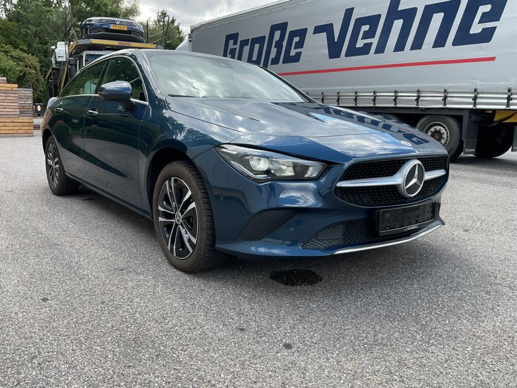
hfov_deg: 61.7
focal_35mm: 29
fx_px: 433
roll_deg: -2.1
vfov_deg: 48.2
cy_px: 194
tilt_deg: -10.6
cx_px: 258
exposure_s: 1/389
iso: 16
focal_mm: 3
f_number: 1.8
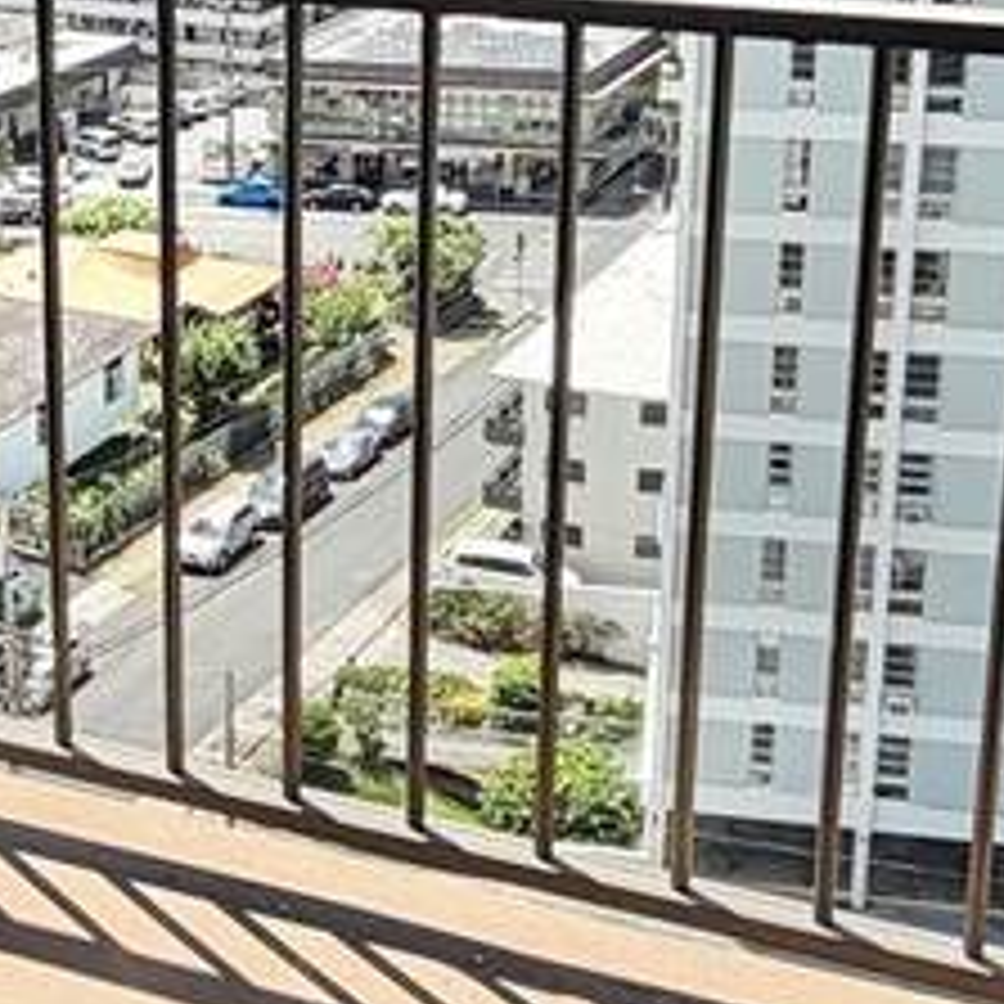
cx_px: 266
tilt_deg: -14.3
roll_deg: +0.5
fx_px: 2330
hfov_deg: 24.1
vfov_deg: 23.9
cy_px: 194
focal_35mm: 71
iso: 20
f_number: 2.2
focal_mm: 2.22
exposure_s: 1/770
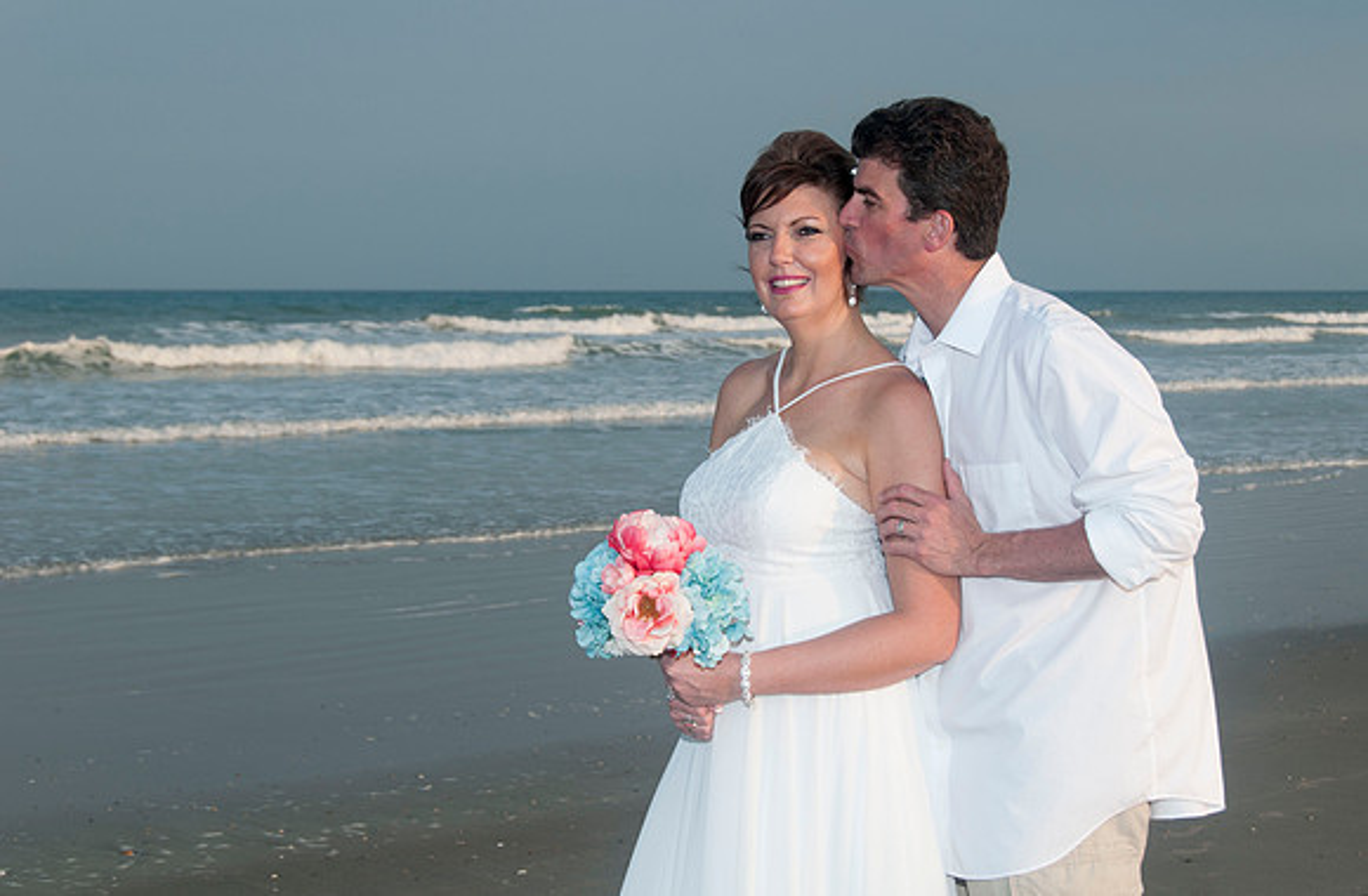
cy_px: 416
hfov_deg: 32.9
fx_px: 2317
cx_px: 723
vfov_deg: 21.9
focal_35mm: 61
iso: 100
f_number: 7.1
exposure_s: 1/250
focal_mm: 38
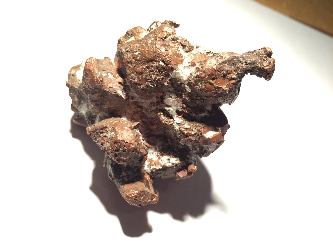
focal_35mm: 29
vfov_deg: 48.2
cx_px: 166
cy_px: 125
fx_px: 279
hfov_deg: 61.7
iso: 40
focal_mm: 4.15
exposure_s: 1/40
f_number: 2.2
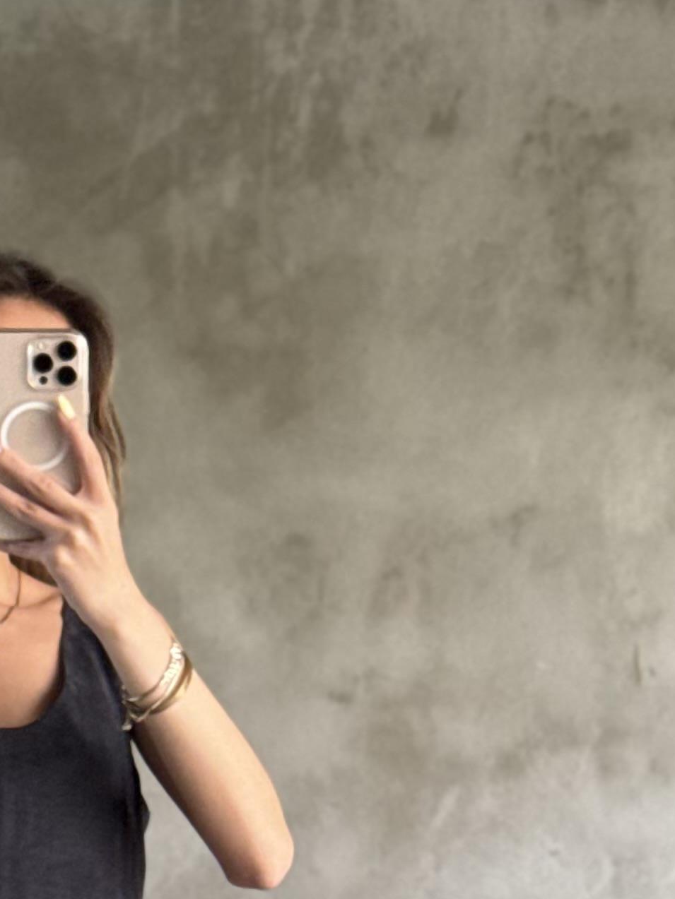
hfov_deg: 9.7
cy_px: 979
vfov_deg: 12.8
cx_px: 23
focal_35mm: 152
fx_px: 3951
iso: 200
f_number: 1.78
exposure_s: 1/60
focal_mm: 6.76
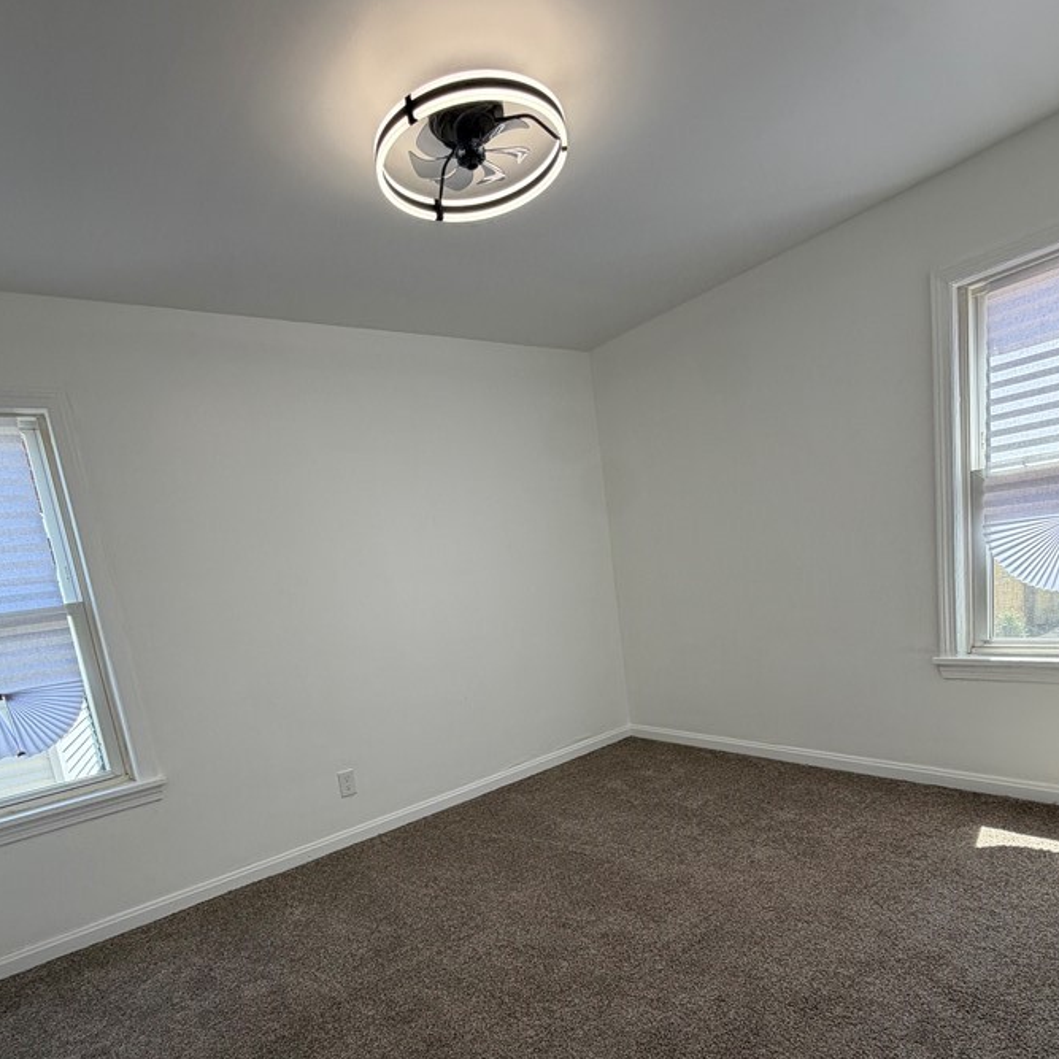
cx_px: 499
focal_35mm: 19
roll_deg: +8.4
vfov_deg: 75.8
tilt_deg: -9.8
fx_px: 658
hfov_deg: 77.6
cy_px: 684
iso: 64
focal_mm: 2.22
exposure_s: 1/120
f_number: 2.2
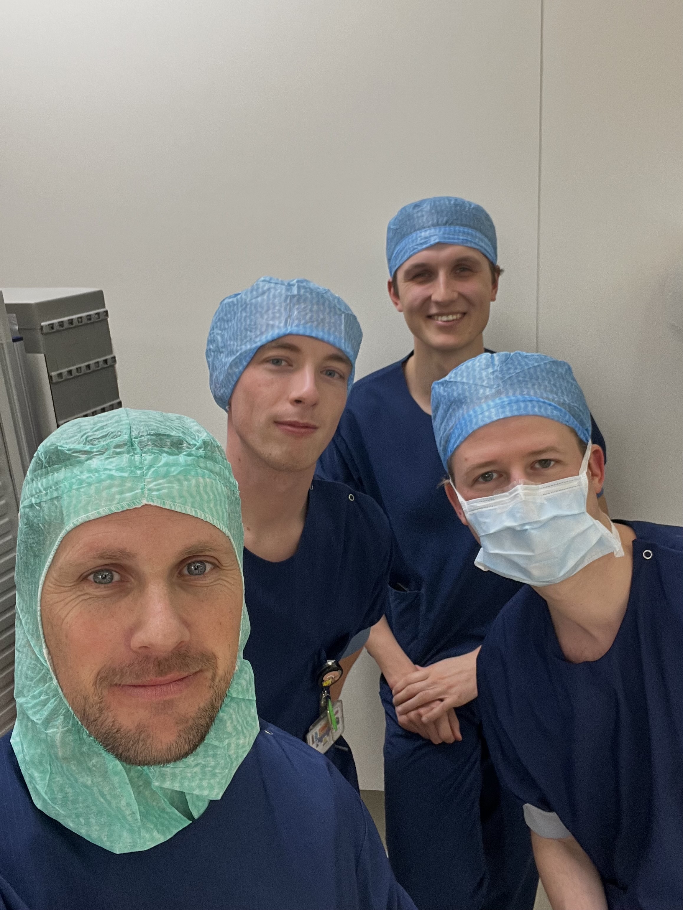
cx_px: 342
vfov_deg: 60.0
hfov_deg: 46.8
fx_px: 789
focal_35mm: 30
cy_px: 455
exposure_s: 1/50
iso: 100
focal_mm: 2.71
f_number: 2.2
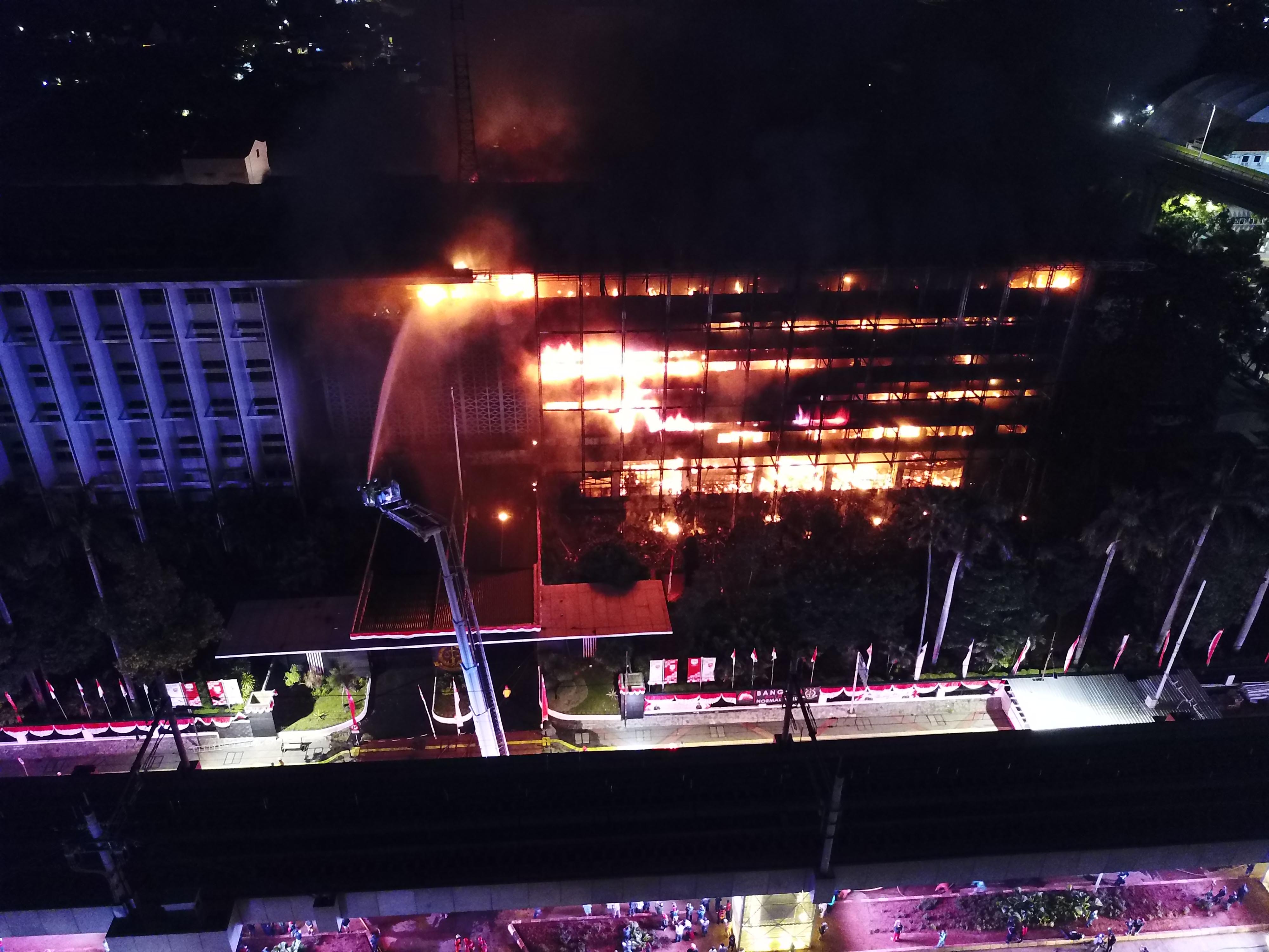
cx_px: 634
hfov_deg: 67.3
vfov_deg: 53.1
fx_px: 953
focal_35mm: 26
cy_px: 476
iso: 1600
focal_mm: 4.73
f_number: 2.2
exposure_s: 1/5.51
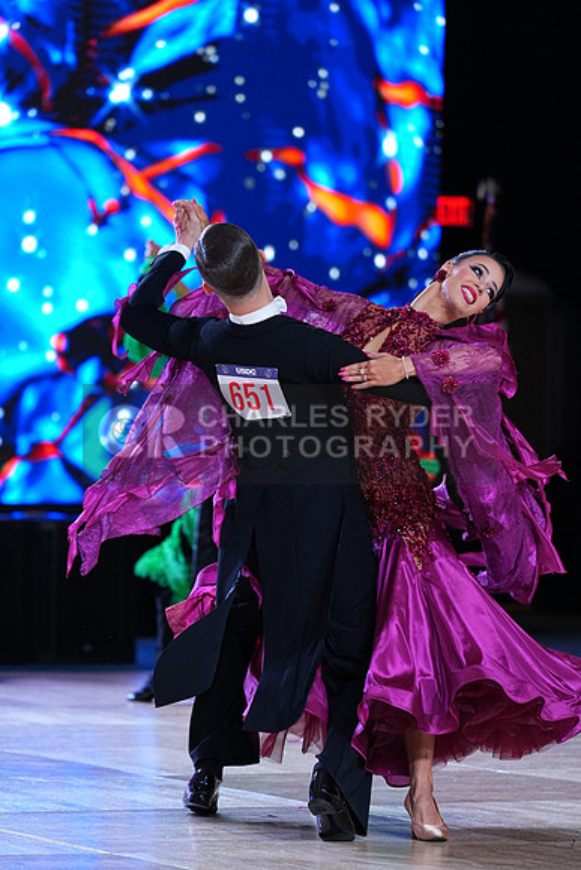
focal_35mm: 177
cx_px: 290
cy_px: 435
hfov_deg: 7.8
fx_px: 4282
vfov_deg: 11.6
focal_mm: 177
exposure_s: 1/500
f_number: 4
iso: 1600
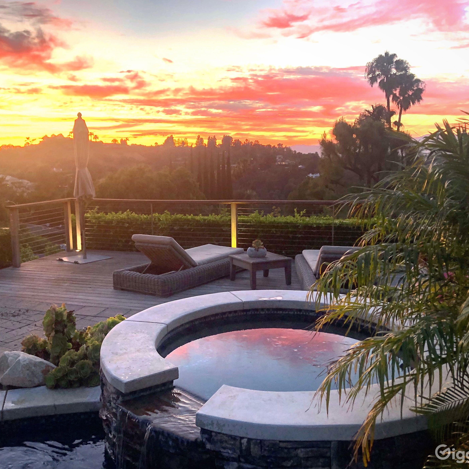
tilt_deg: -7.7
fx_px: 521
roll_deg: +1.2
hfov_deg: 48.3
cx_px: 195
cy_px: 235
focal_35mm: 34
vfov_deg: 48.5
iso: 125
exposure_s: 1/60
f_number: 1.8
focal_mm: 3.99
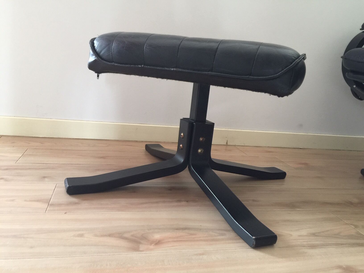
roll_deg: -6.8
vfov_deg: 48.2
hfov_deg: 61.7
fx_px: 305
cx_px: 182
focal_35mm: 29
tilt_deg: -12.8
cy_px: 136
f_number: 2.2
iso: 100
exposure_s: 1/10
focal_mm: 4.15
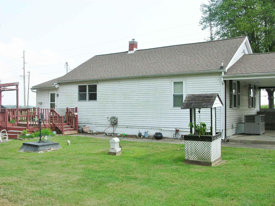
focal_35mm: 36
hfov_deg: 51.4
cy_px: 103
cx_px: 138
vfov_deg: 39.6
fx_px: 286
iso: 50
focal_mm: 6
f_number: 3.7
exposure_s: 1/358
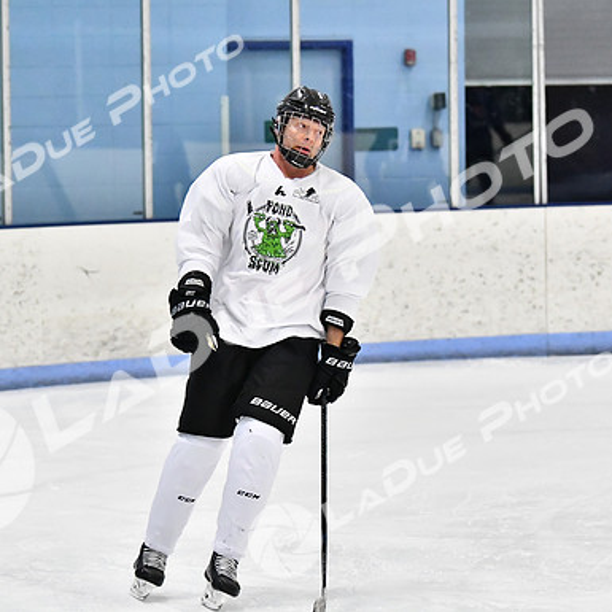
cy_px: 306
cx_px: 245
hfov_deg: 8.9
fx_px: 3920
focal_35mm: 196
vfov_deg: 8.9
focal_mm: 102
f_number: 3.2
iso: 6400
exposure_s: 1/1250
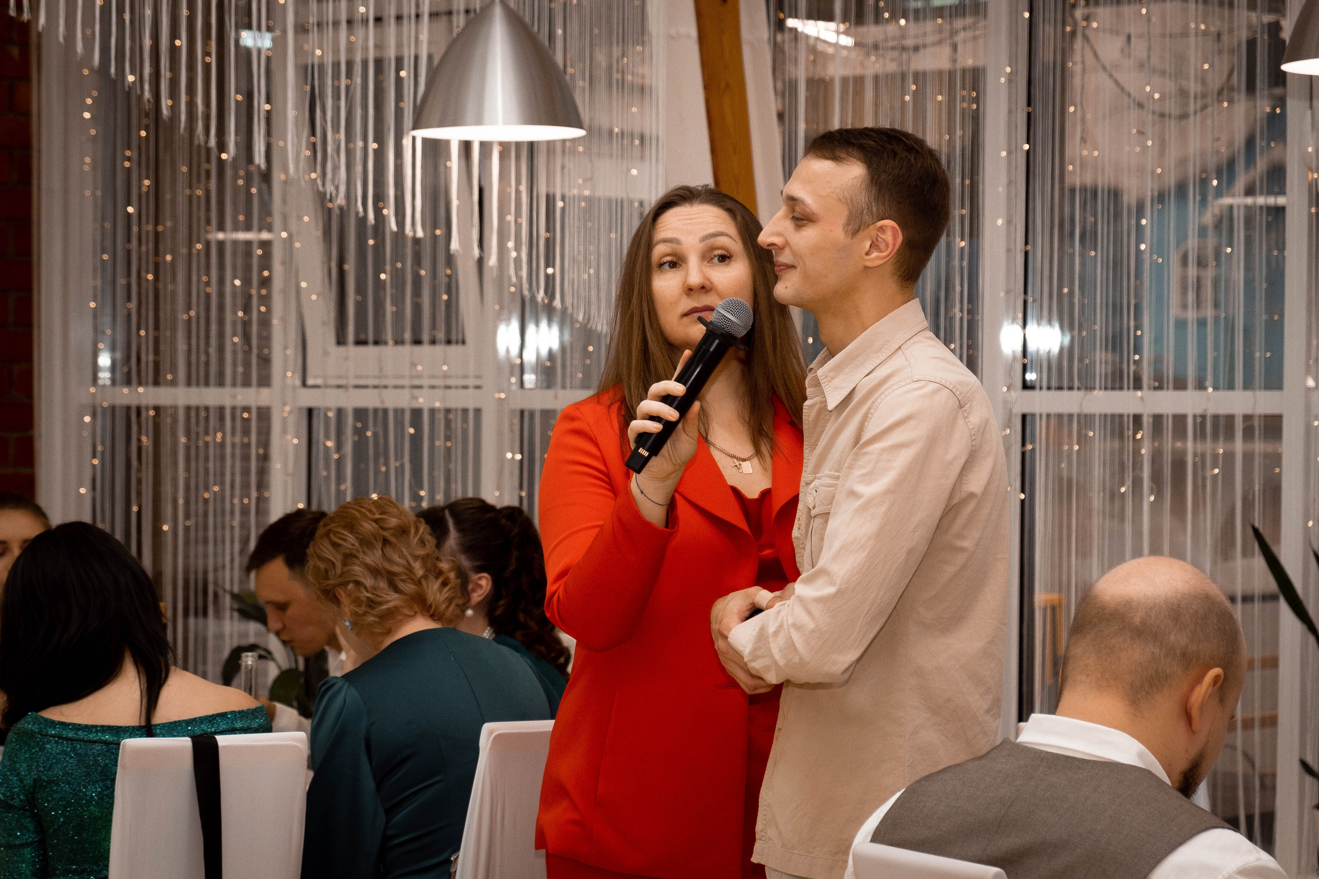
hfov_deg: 21.7
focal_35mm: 94
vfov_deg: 14.5
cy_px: 440
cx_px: 571
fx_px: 3447
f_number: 4
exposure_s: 1/180
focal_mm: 55
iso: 640
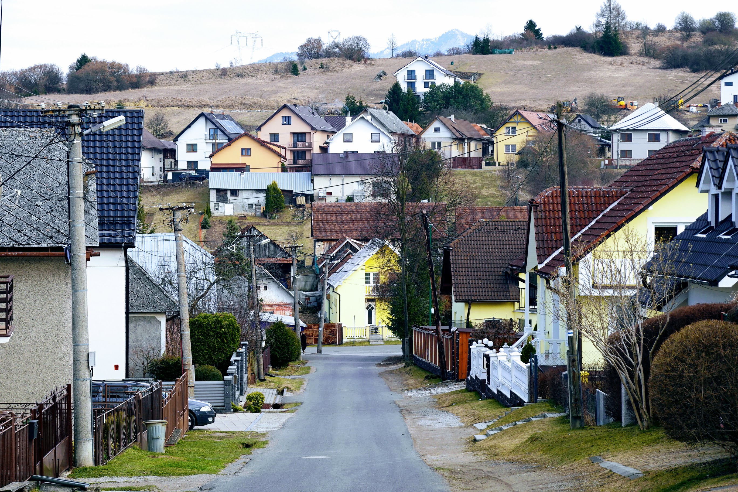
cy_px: 246
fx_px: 2357
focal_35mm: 115
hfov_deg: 17.8
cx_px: 369
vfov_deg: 11.9
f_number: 4.5
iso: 100
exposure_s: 1/160
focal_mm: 41.93
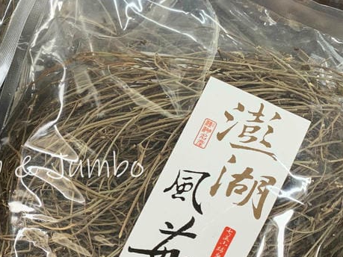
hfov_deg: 27.1
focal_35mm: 68
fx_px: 674
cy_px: 179
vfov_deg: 21.5
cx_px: 9
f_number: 1.8
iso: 80
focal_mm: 4.25
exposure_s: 1/60
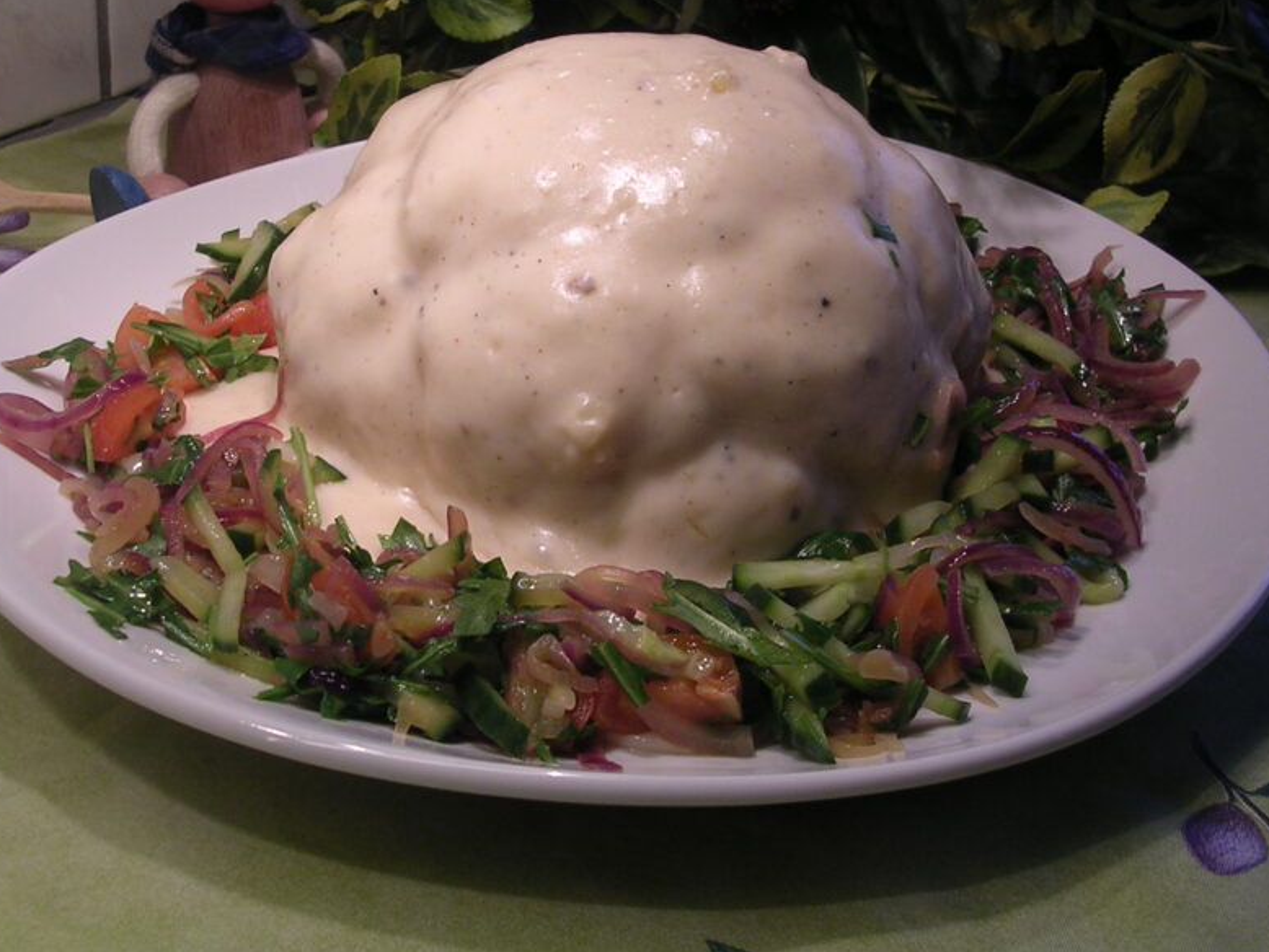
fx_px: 1834
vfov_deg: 29.0
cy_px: 329
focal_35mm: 50
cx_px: 576
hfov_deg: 38.1
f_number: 2.8
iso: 100
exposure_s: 1/65.7
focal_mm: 5.8
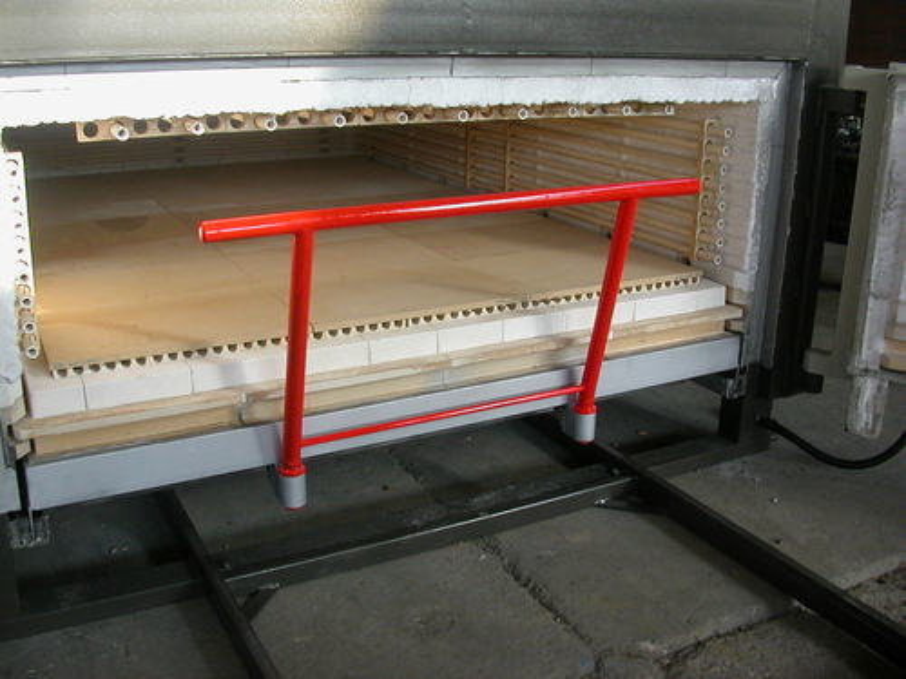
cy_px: 340
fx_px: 968
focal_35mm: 37
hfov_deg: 50.1
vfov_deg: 38.7
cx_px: 453
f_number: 2.7
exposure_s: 1/78
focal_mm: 5.6
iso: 100
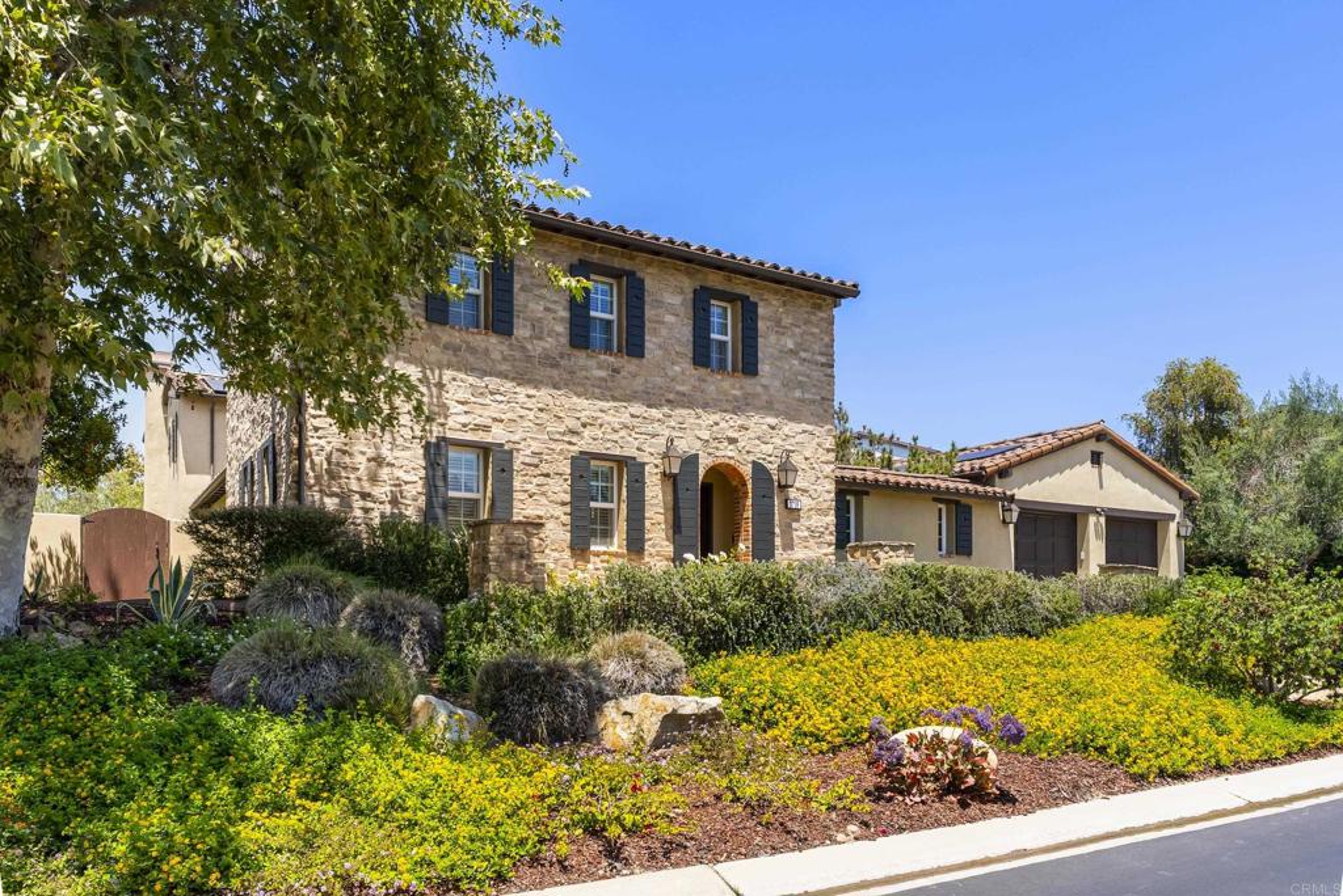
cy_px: 448
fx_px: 896
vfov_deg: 53.2
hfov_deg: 73.7
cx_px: 672
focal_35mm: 24
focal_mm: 24
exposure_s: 1/320
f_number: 8
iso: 500
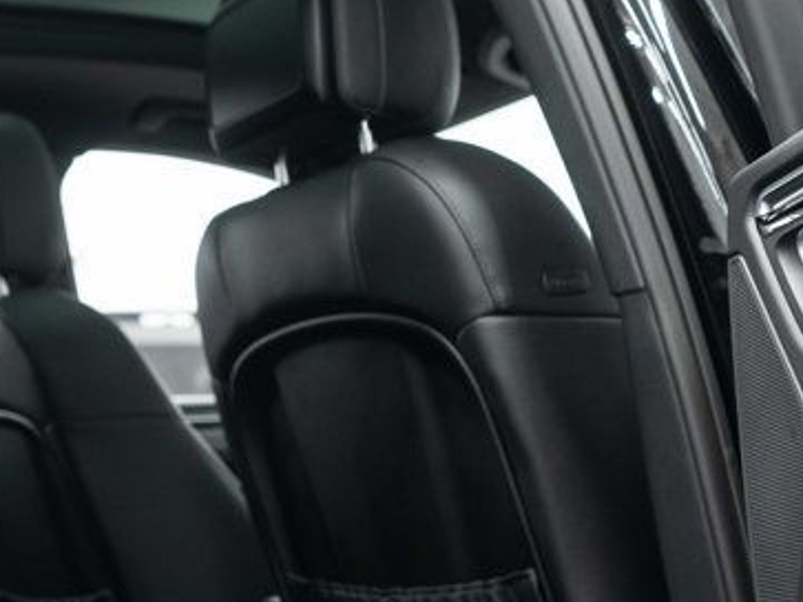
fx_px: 1762
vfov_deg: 19.2
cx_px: 303
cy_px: 453
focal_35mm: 76
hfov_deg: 25.6
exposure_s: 1/50
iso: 1250
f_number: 3.2
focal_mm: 28
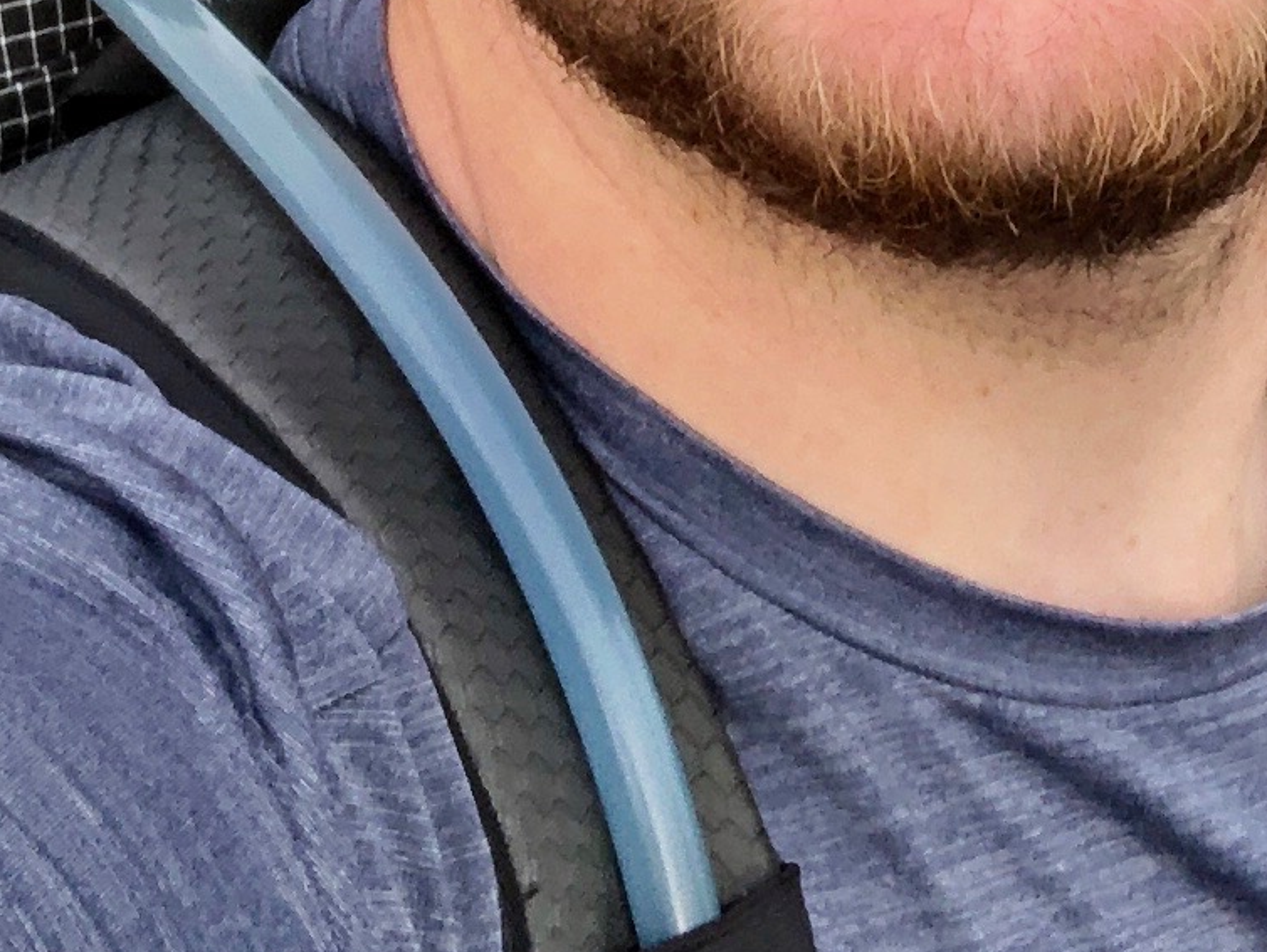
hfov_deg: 15.0
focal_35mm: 131
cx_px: 971
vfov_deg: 10.6
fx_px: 4799
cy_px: -843
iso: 25
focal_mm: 2.87
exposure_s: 1/120
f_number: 2.2
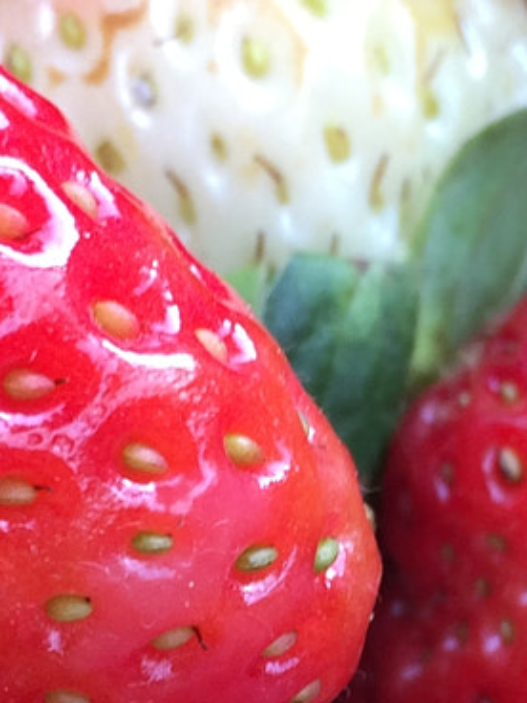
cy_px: 760
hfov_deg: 11.7
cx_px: 405
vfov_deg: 15.3
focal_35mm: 126
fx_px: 2558
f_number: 2.2
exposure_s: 1/102
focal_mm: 4.15
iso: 32
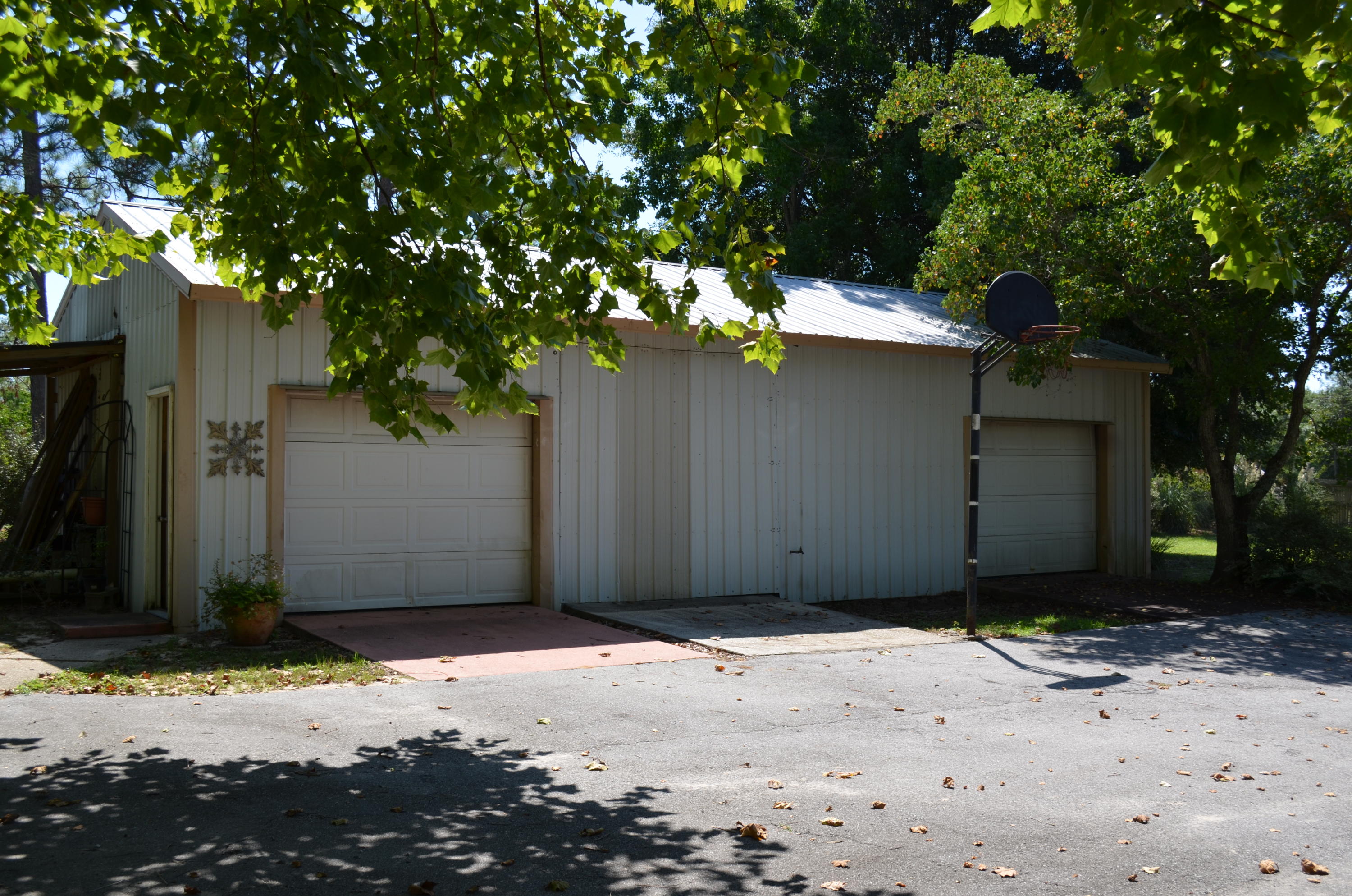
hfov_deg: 53.2
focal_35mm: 36
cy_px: 448
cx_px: 676
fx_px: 1349
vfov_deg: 36.7
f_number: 8
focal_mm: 24
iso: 125
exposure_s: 1/250
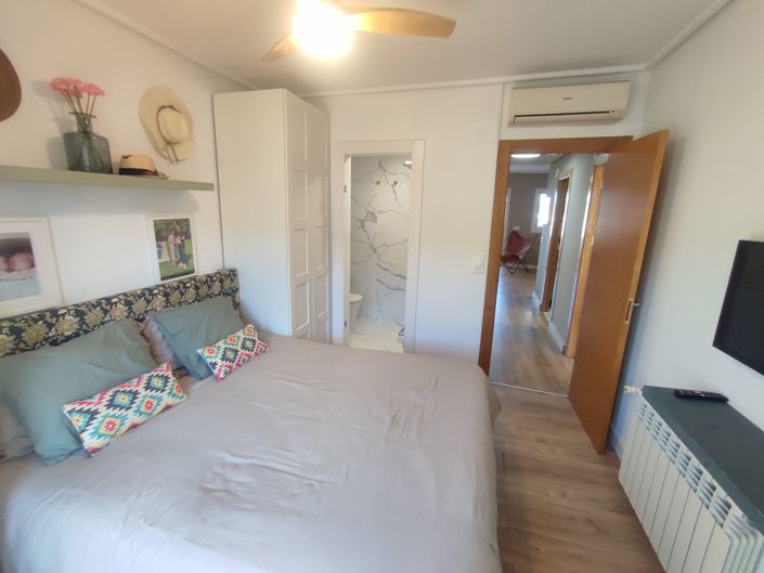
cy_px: 286
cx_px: 382
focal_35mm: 16
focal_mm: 1.65
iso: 271
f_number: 2.2
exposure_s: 1/100
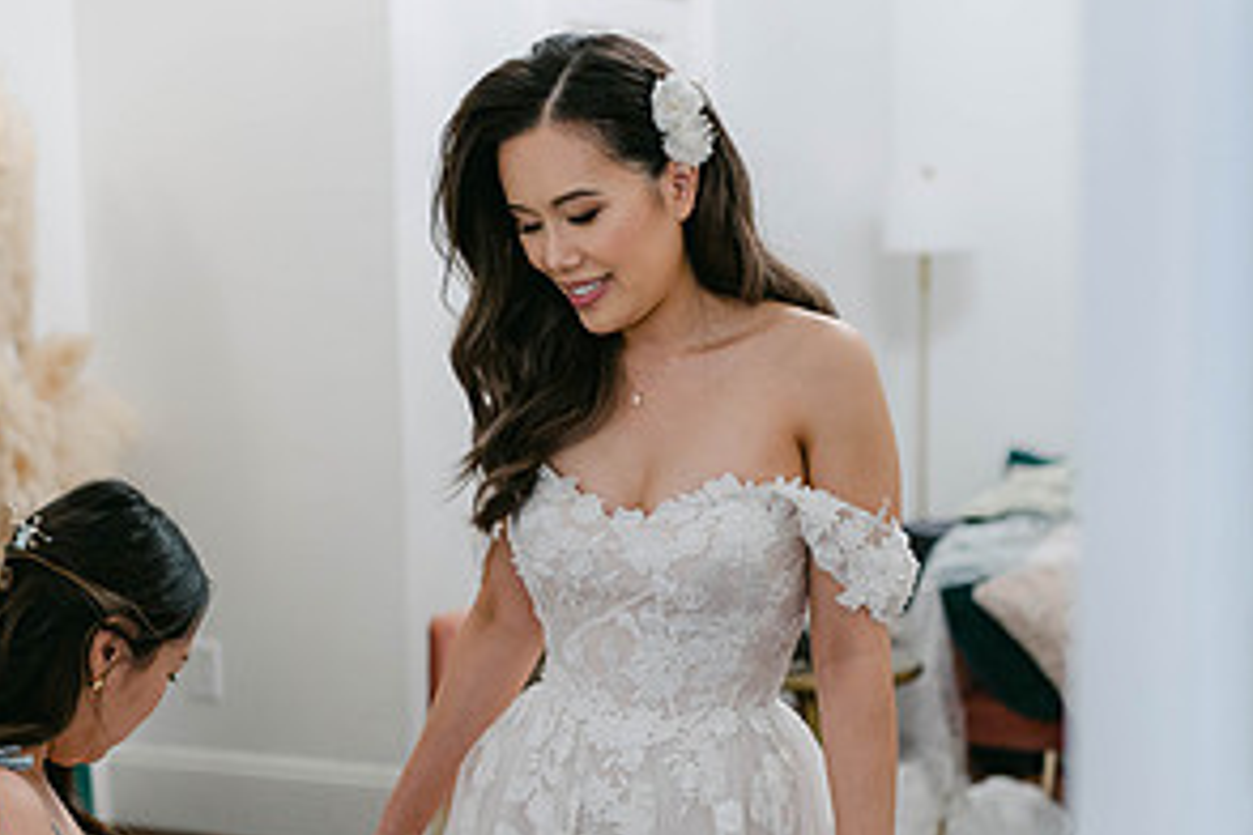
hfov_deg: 28.8
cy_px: 609
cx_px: 571
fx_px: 2436
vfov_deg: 19.3
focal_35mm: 70
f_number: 2
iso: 720
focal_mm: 35
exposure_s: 1/125
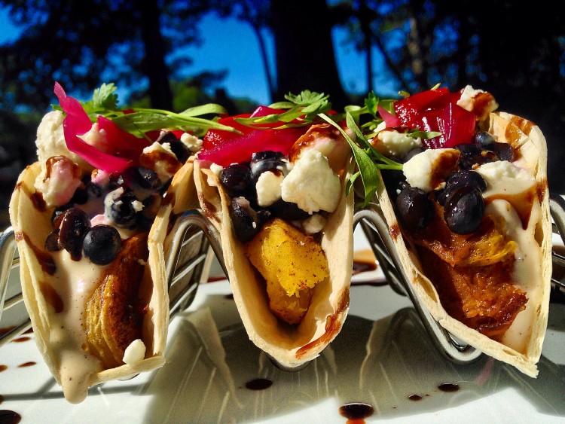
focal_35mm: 33
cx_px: 282
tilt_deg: -7.8
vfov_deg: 43.0
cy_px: 212
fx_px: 539
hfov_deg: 55.3
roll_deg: +3.5
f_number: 2.4
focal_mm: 4.12
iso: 50
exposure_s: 1/3390
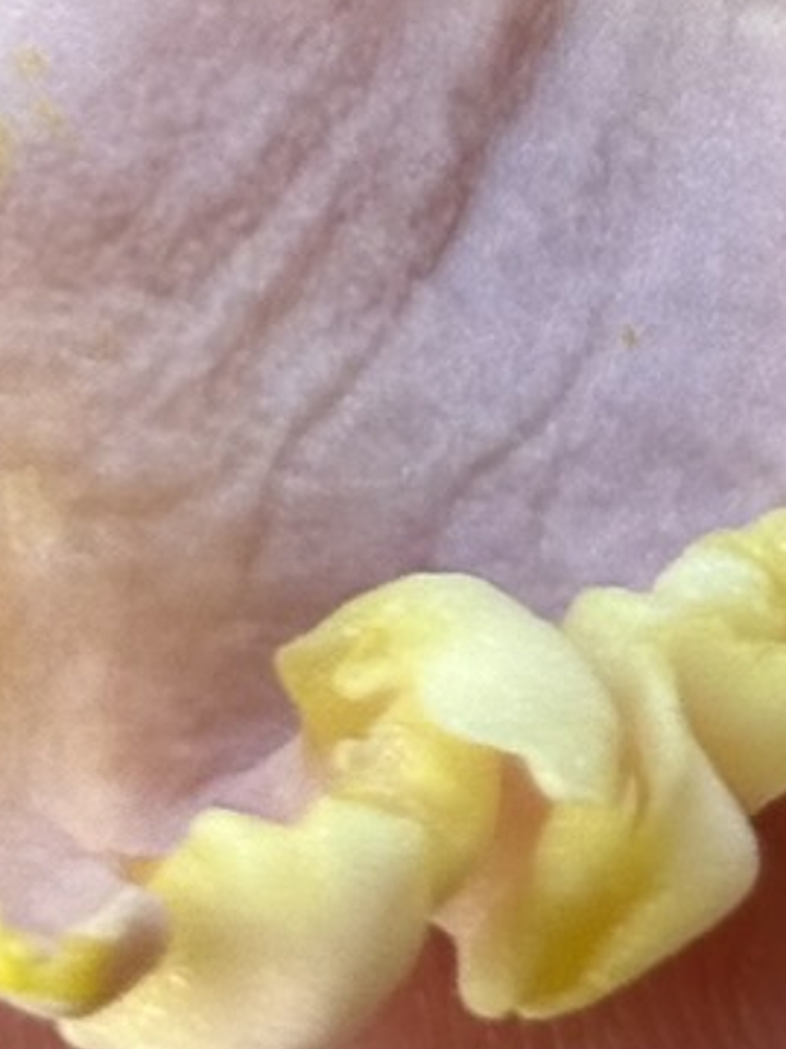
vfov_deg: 6.9
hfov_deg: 5.4
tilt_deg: -51.8
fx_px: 8300
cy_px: -1429
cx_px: 985
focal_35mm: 274
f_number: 1.78
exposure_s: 1/315
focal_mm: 6.76
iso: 64
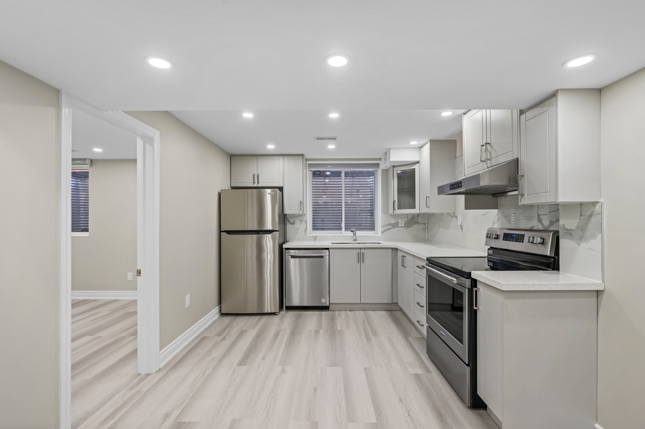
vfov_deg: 73.7
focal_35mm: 16
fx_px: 286
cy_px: 214
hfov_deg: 96.8
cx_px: 322
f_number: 8
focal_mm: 16
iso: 100
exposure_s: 1/8
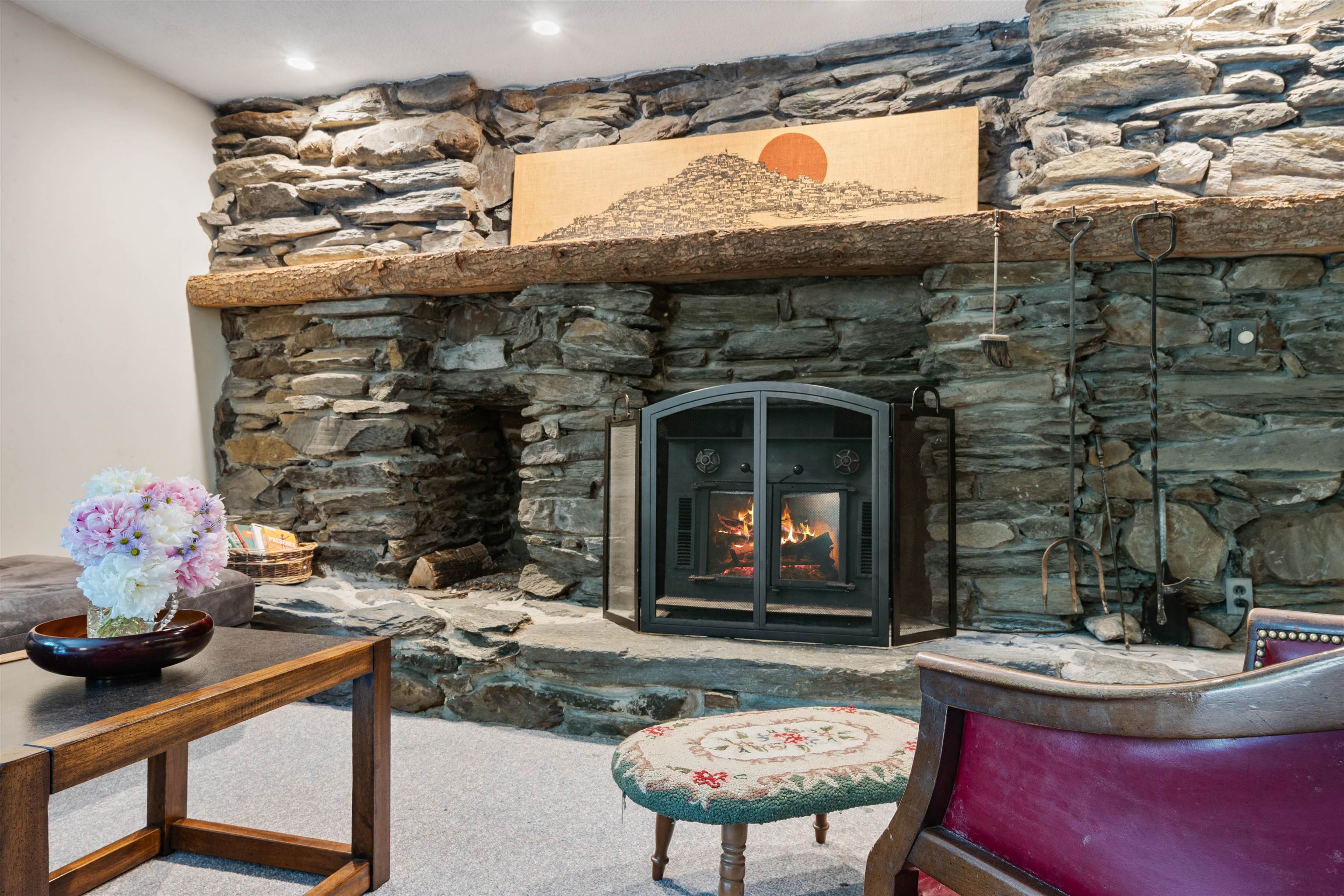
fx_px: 747
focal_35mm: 20
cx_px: 672
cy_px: 448
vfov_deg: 62.0
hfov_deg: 84.0
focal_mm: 20
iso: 200
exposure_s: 30
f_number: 11
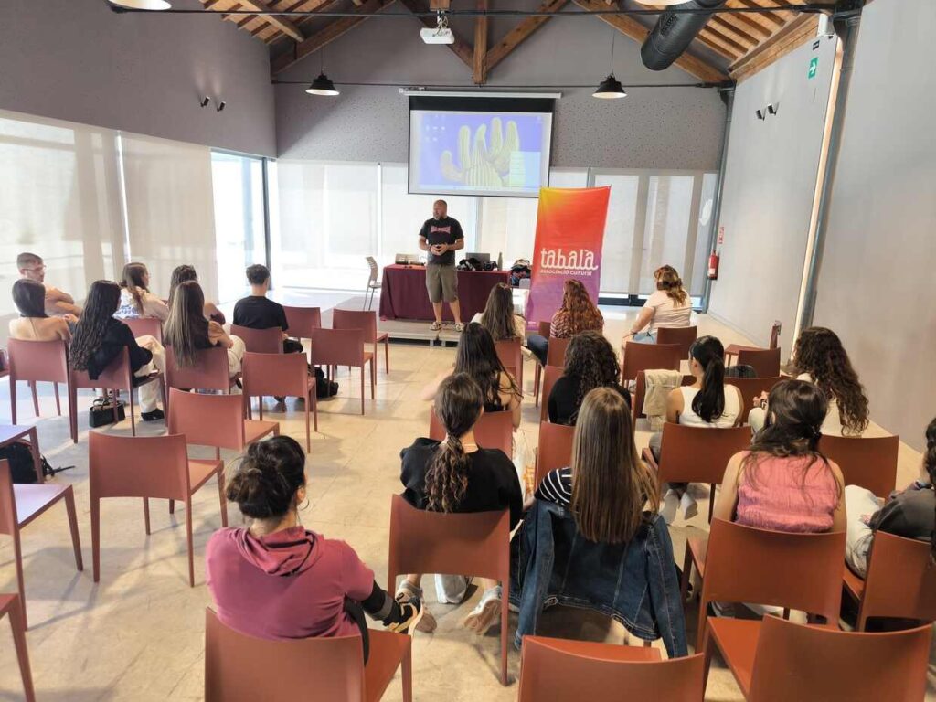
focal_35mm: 24
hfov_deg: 71.6
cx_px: 468
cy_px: 351
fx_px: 649
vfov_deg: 56.8
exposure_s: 1/100
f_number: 1.9
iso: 100
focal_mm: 6.92
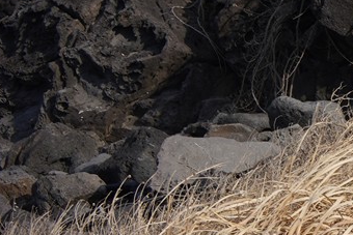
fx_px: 2021
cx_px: 974
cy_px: -114
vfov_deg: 6.6
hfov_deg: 8.7
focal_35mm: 206
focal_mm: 35
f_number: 14
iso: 100
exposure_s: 1/100
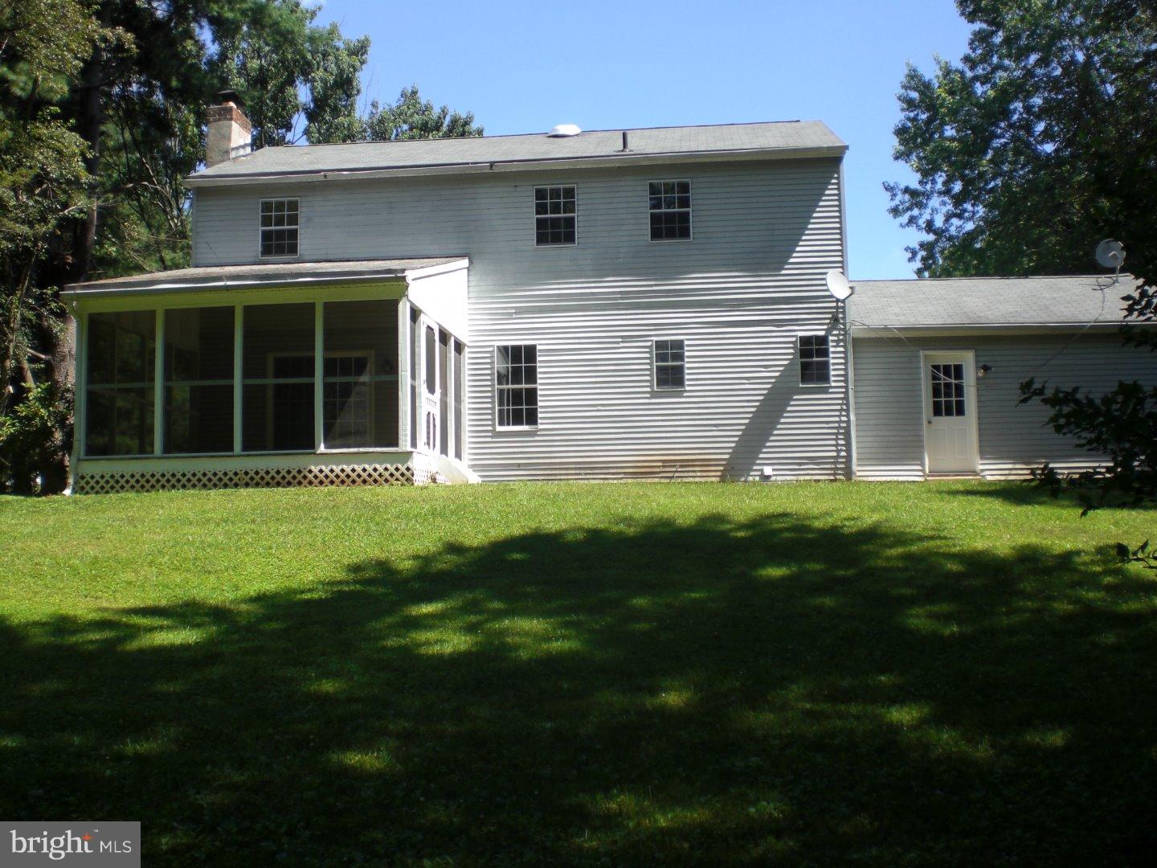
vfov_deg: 37.7
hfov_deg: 49.0
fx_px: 1270
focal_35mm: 38
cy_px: 434
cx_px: 578
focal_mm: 6.3
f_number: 3.1
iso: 50
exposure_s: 1/320
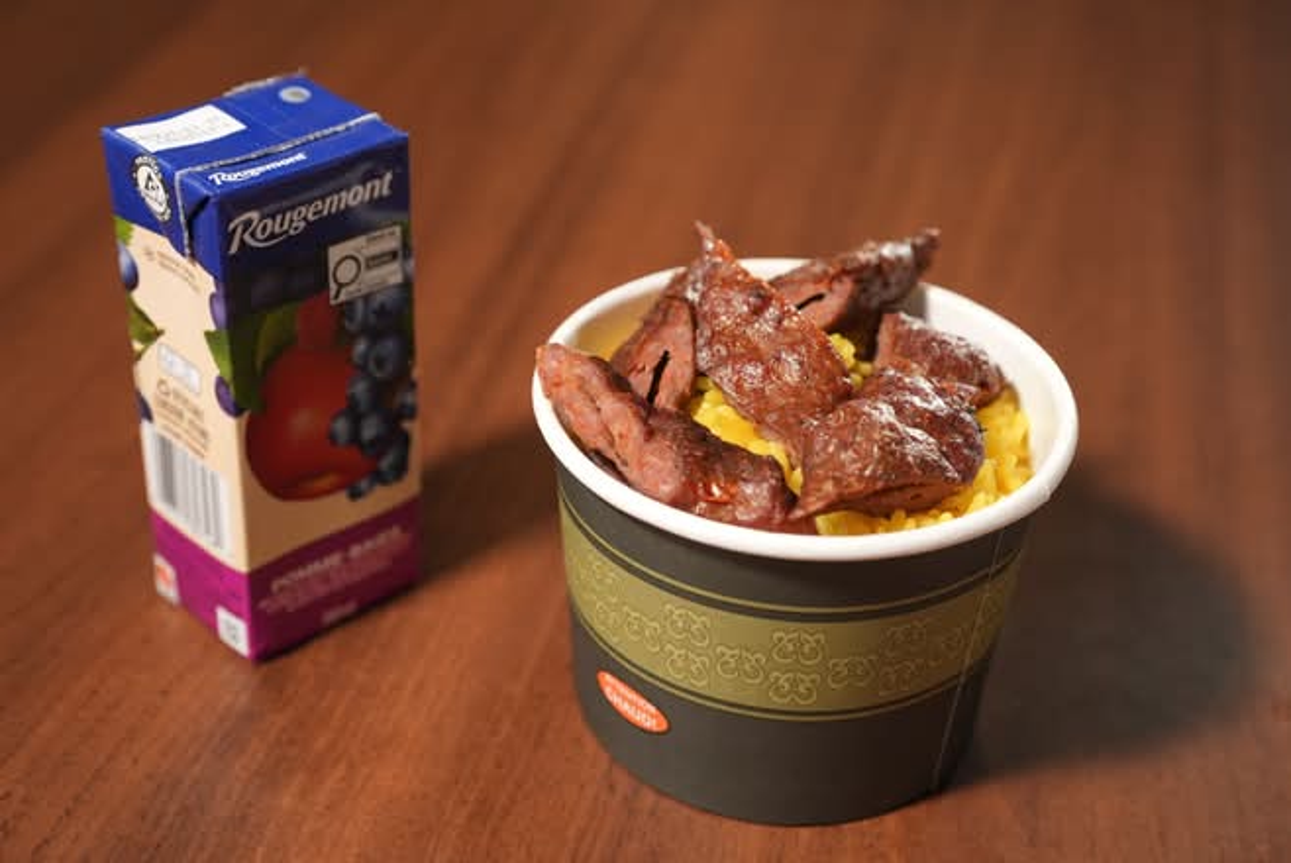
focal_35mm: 50
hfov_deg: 39.6
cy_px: 432
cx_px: 646
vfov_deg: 27.0
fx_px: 1795
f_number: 4
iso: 500
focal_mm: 50
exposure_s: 1/30
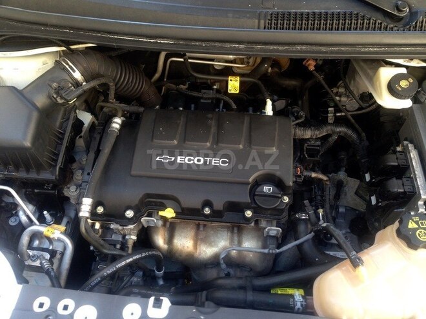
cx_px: 213
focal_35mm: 33
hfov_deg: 55.4
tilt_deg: -50.8
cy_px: 160
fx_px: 406
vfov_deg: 42.9
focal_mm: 4.12
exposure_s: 1/40
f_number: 2.4
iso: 64
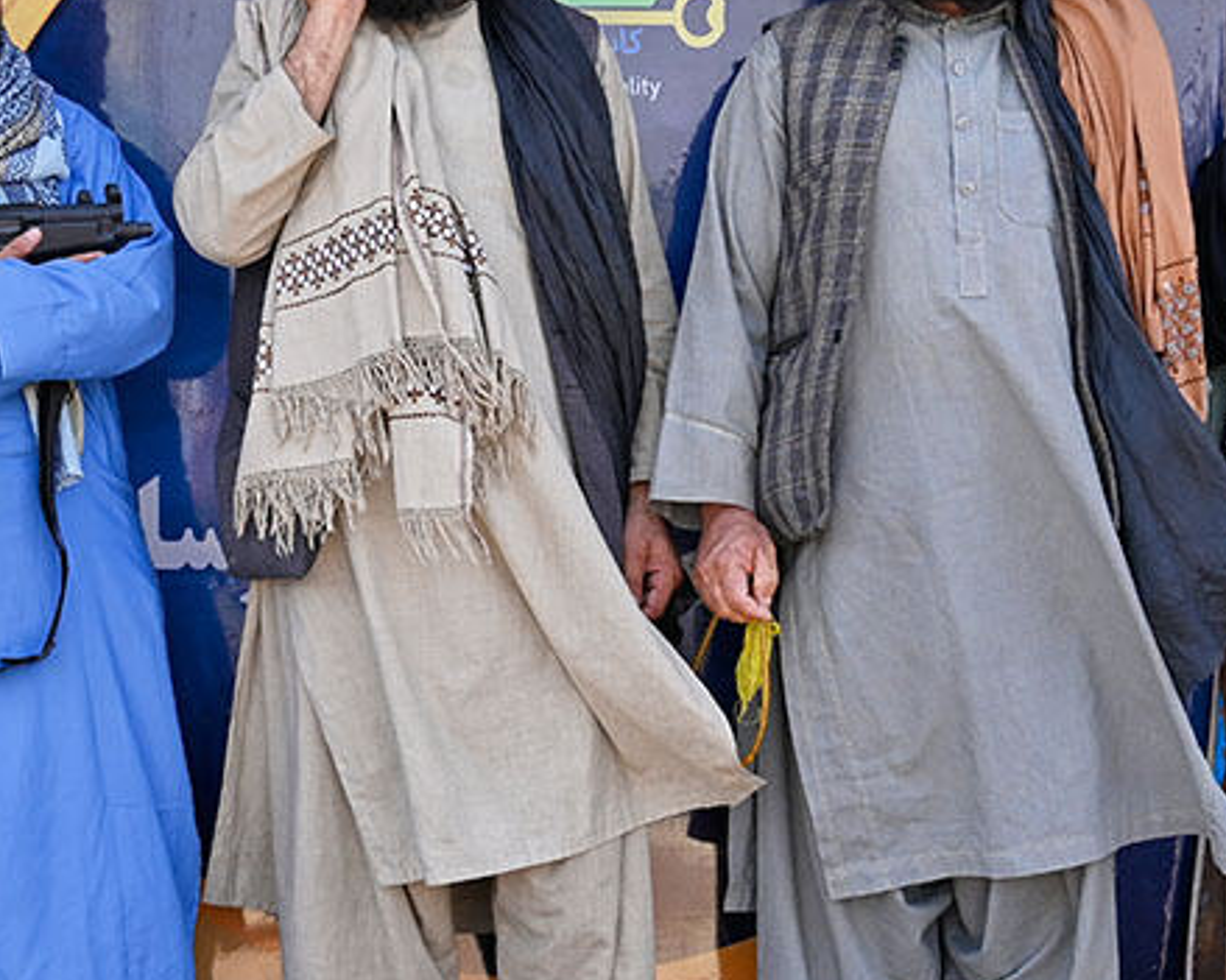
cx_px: 441
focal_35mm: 77
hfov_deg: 24.7
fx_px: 2793
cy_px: 678
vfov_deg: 19.8
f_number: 4
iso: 125
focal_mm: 30
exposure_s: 1/400
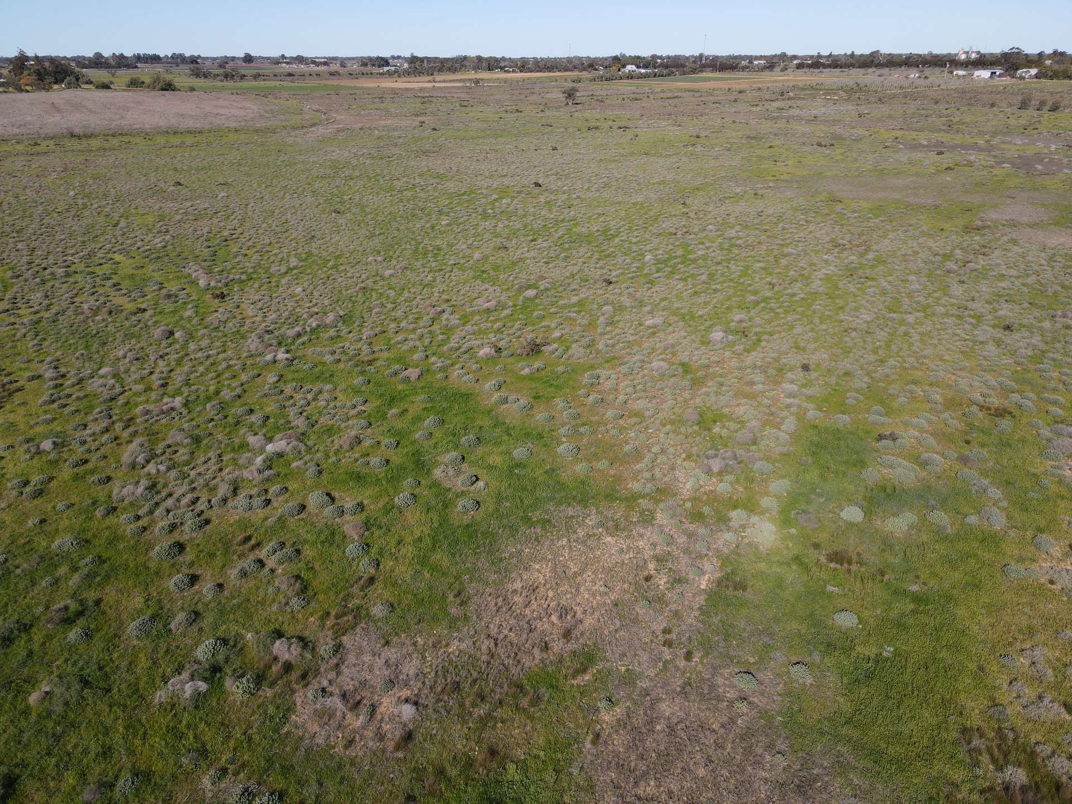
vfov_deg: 56.8
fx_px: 743
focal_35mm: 24
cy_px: 402
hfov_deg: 71.6
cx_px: 536
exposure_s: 1/640
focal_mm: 4.5
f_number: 2.8
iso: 100
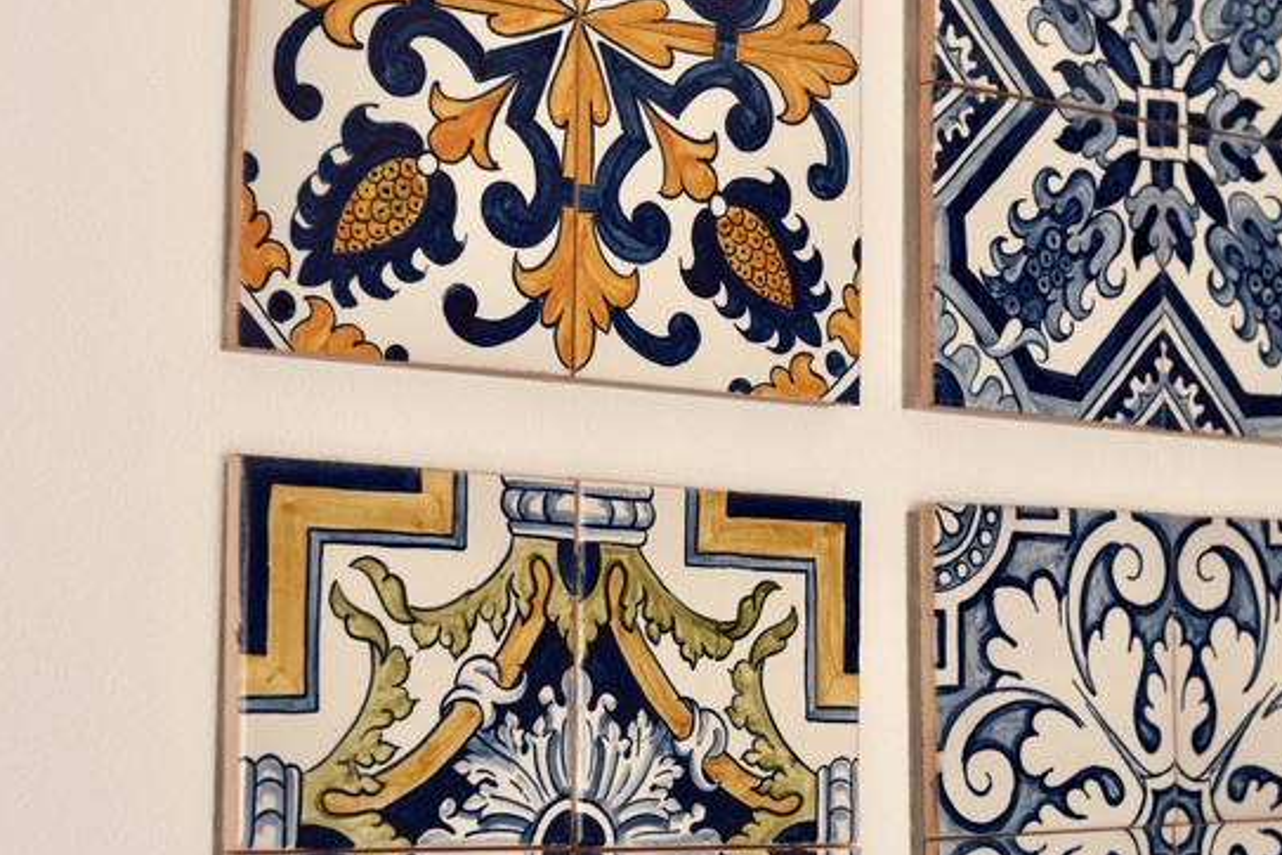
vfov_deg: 16.6
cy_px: 472
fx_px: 2920
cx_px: 1032
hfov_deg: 24.4
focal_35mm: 82
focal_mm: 27
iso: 125
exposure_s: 1/100
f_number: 2.5
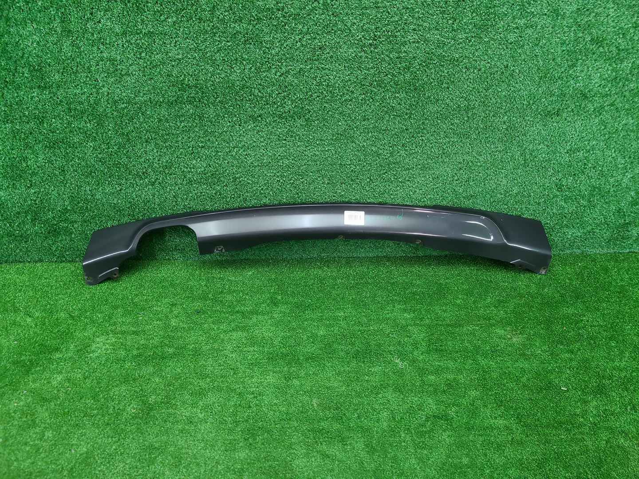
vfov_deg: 53.1
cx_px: 320
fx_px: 480
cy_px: 240
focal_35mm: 26
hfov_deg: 67.3
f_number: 1.8
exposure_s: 1/50
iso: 208
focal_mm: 5.4
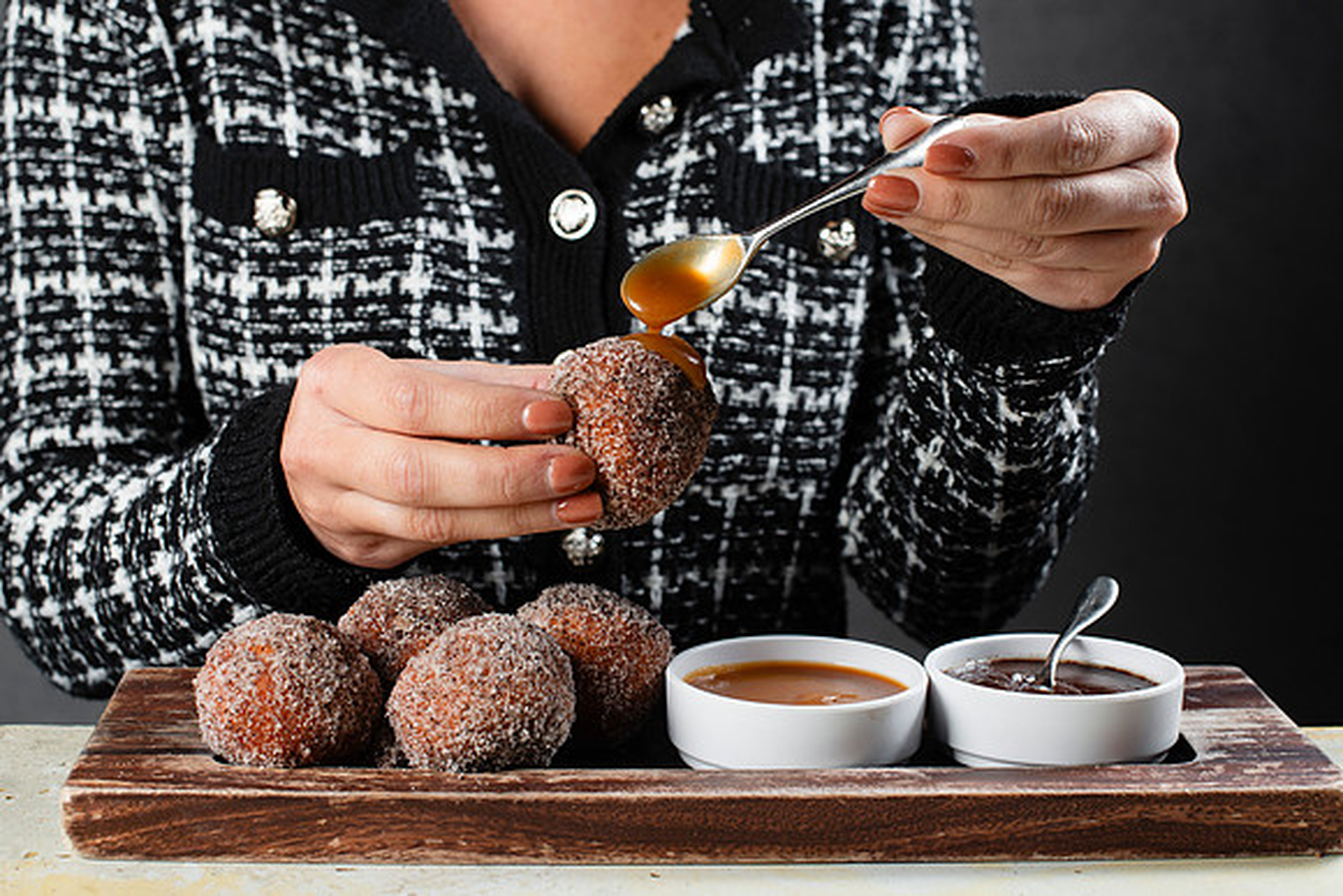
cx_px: 685
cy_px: 425
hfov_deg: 33.4
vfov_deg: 22.7
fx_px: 2236
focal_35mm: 60
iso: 200
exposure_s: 1/200
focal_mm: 50
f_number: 7.1
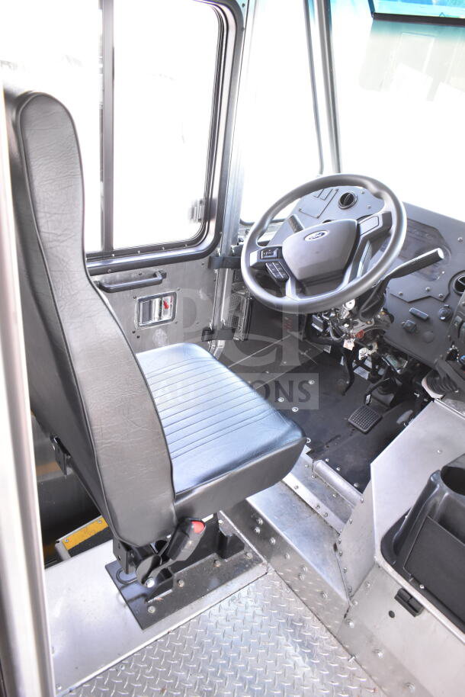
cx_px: 232
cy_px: 348
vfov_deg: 67.4
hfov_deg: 48.0
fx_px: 523
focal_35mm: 27
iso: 1600
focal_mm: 18
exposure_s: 1/100
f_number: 5
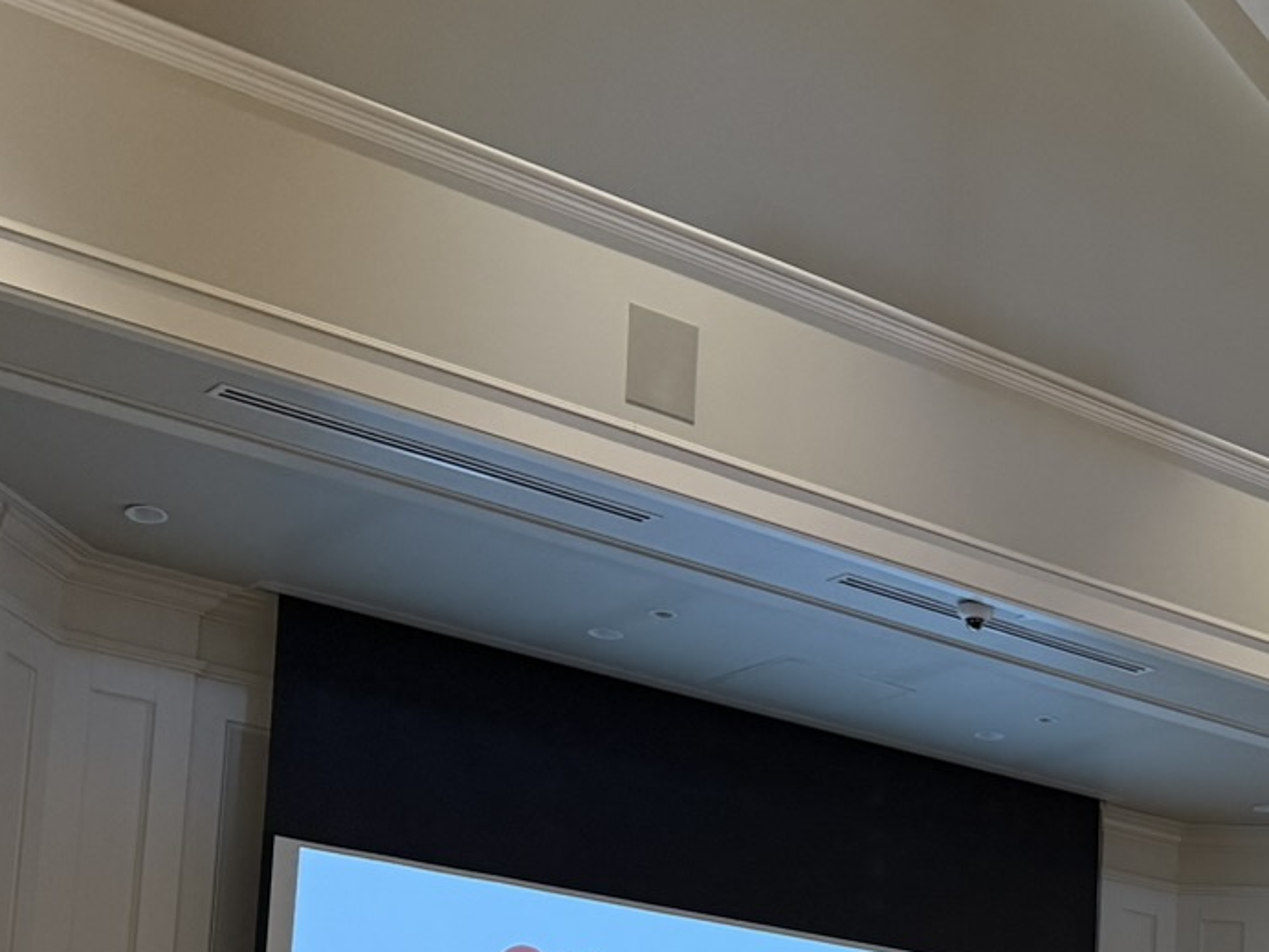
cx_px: 1372
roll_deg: -1.8
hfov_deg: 25.5
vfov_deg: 19.7
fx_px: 2603
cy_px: 1080
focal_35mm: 71
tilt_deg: +7.5
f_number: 1.78
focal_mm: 6.76
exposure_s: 1/60
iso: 250
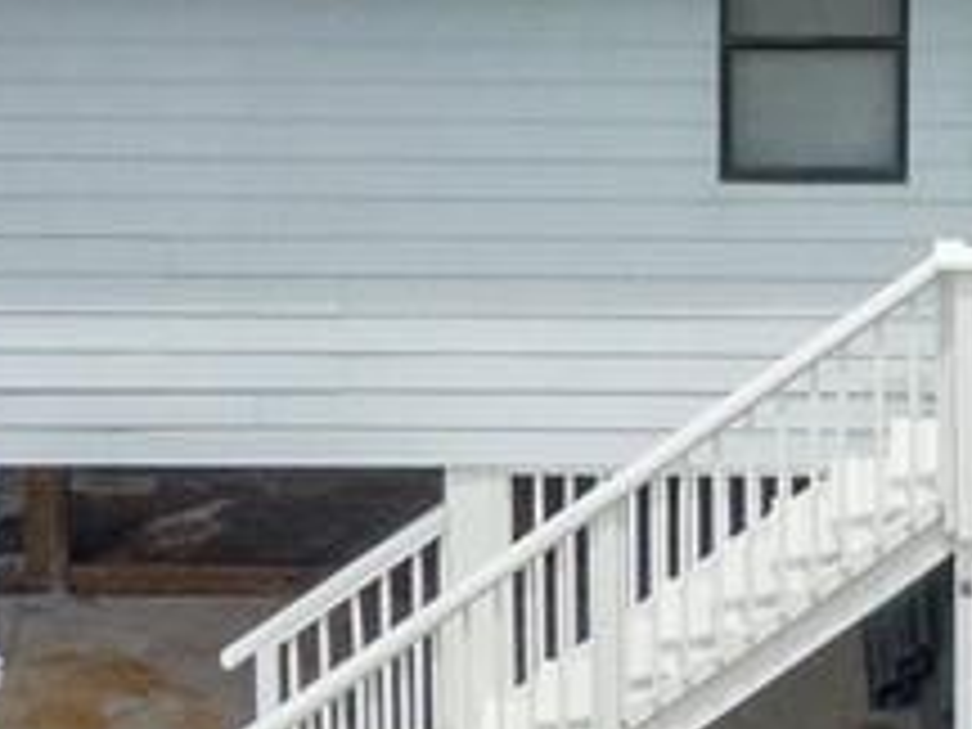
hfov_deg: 5.6
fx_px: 9968
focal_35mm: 355
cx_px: 868
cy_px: 29
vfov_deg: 4.2
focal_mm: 8.6
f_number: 3.8
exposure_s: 1/640
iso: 100
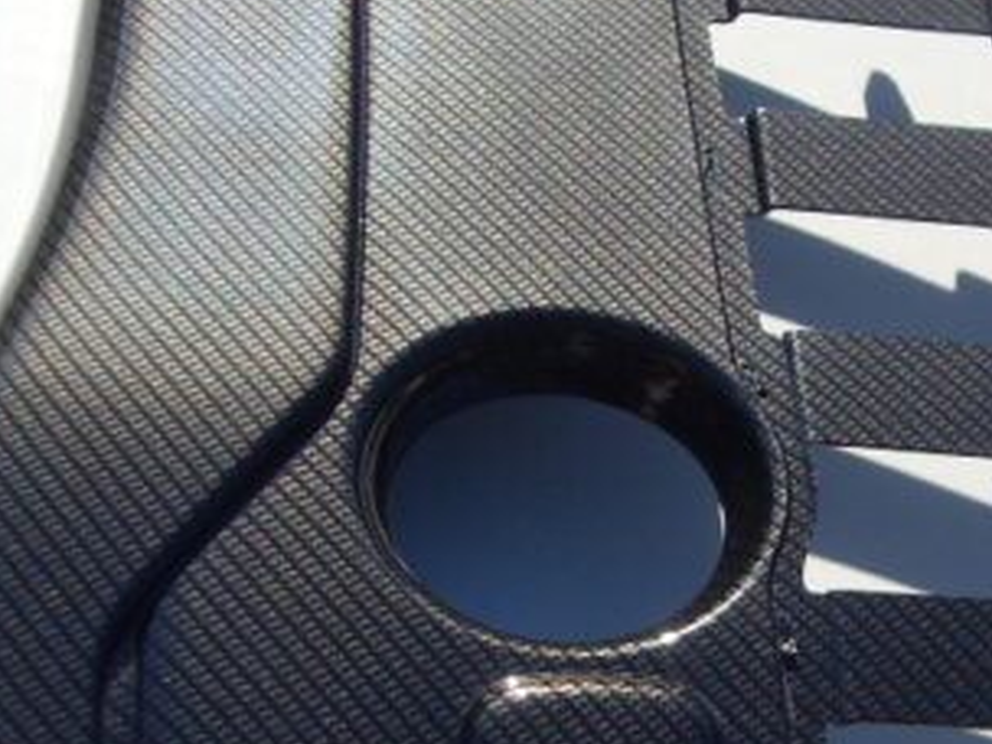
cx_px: 1109
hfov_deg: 20.3
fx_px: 2636
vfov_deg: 15.9
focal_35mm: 92
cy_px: 620
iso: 80
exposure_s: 1/180
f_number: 7
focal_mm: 6.3
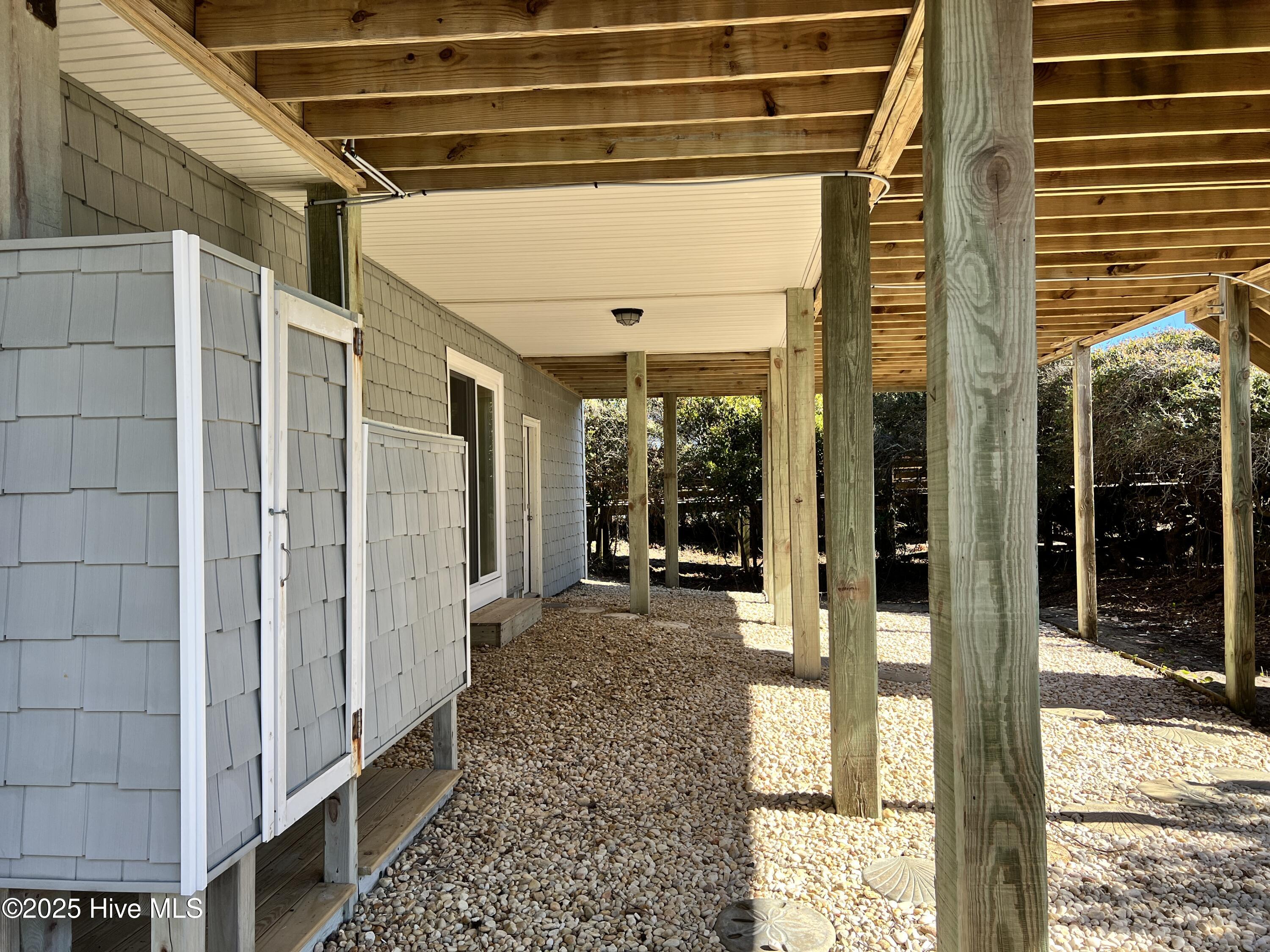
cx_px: 635
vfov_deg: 53.1
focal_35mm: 26
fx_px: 954
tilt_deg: +0.8
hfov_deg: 67.3
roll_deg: -0.6
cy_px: 476
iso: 50
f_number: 1.5
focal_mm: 5.7
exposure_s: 1/709
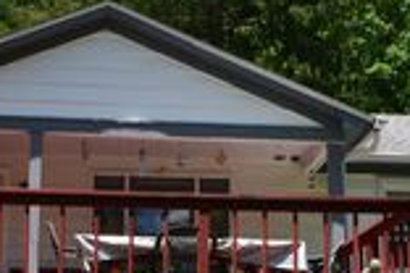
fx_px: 1093
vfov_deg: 14.1
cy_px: 238
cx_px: 166
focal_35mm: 96
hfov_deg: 21.2
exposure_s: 1/320
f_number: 10
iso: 400
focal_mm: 20
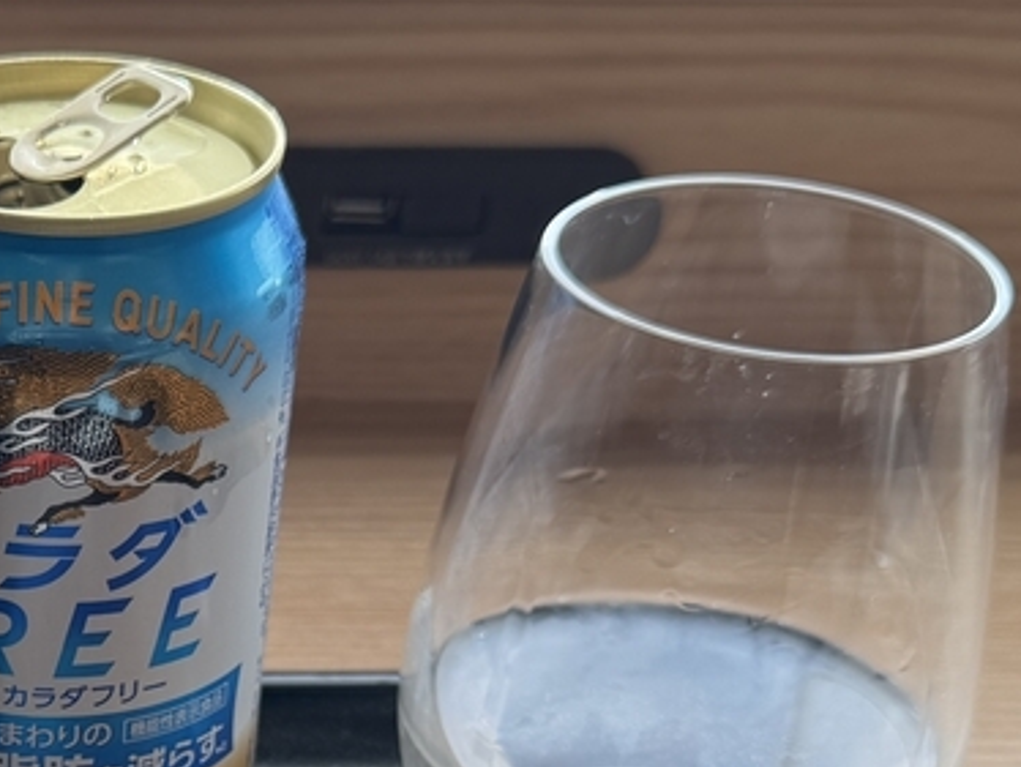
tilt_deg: -36.7
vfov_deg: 18.4
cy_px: 854
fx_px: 2273
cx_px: -71
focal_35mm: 77
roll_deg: +0.4
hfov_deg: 23.9
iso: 64
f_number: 1.78
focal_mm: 6.76
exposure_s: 1/176
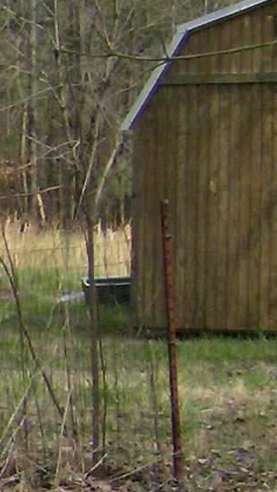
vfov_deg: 10.9
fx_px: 2572
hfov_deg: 5.2
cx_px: -947
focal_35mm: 197
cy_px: 416
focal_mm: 6
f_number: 4.7
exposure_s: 1/490
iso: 100
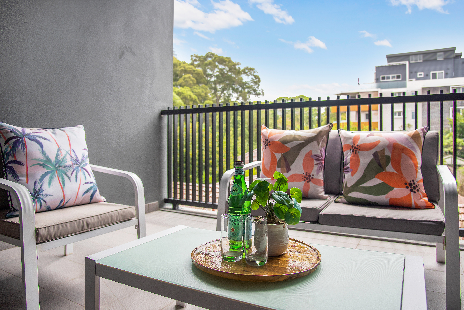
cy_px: 155
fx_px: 309
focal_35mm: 24
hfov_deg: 73.7
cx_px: 232
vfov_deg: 53.2
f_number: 5.6
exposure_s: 1/640
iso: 320
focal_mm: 24
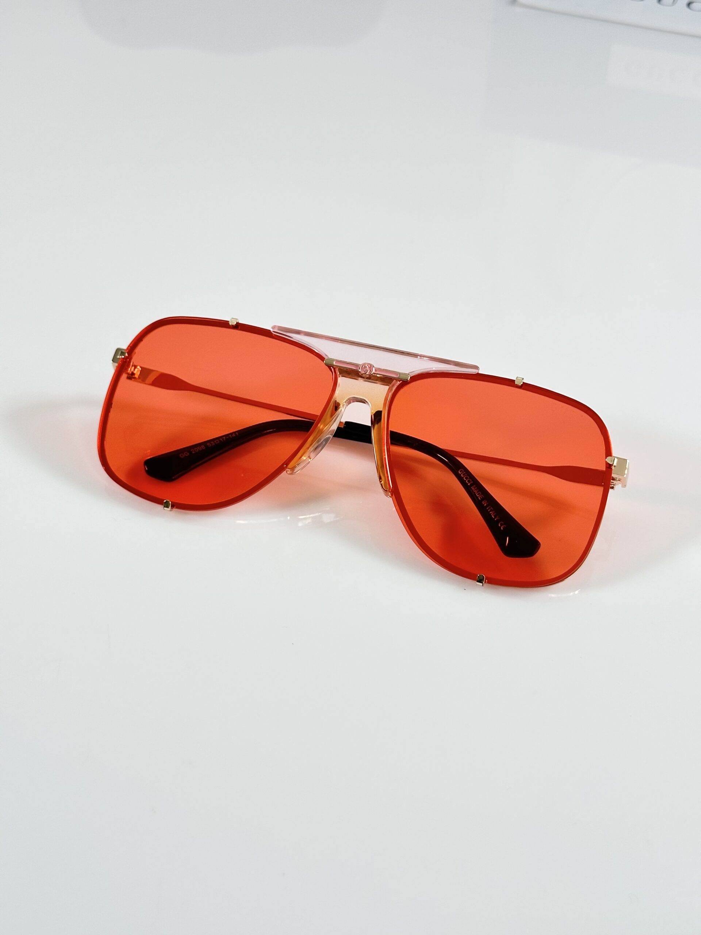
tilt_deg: -43.8
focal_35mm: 48
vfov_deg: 39.7
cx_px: 350
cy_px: 468
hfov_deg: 30.3
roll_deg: -0.4
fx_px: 1296
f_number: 1.78
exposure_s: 1/121
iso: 80
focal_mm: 6.86
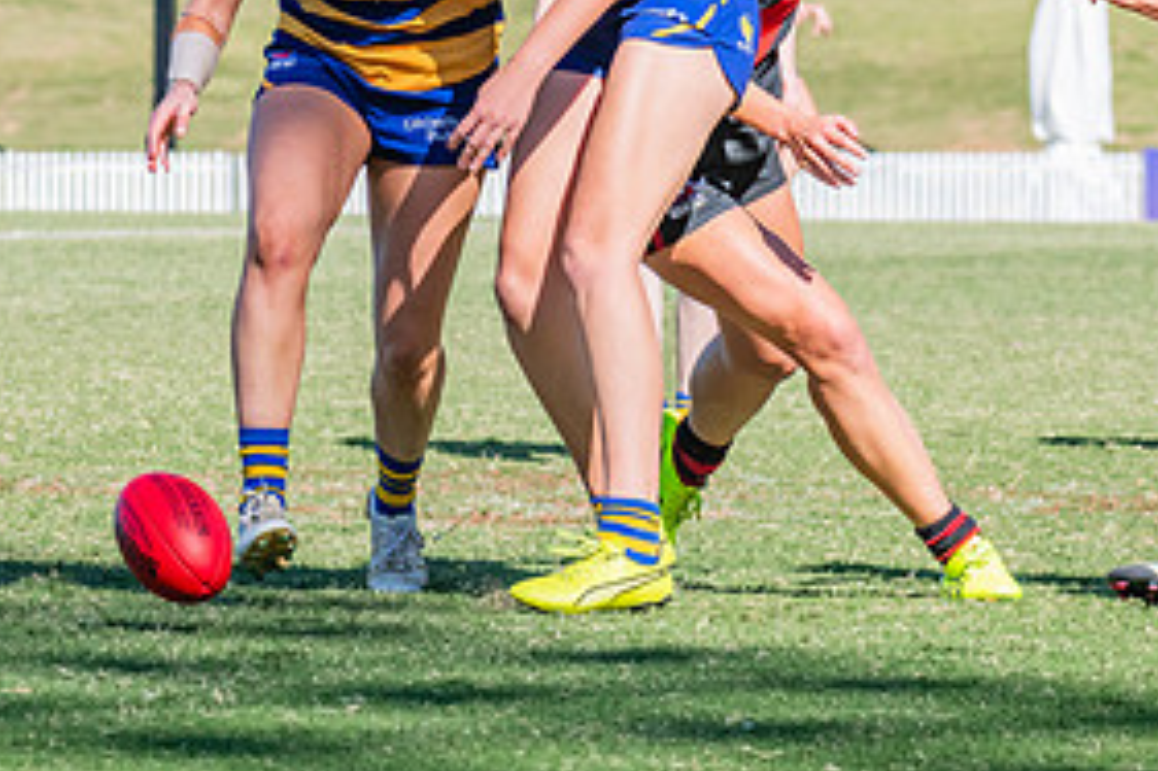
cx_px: 516
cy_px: 219
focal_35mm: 419
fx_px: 13469
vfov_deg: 3.3
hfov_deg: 4.9
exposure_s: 1/1250
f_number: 10
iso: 800
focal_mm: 170
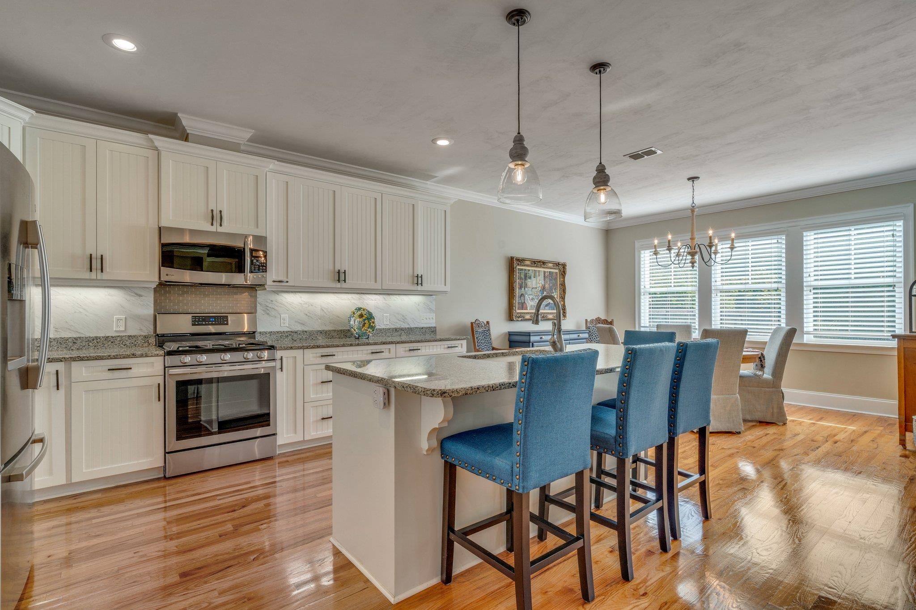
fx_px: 432
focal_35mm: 17
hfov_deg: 93.3
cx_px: 458
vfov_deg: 70.4
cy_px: 305
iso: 100
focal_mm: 17
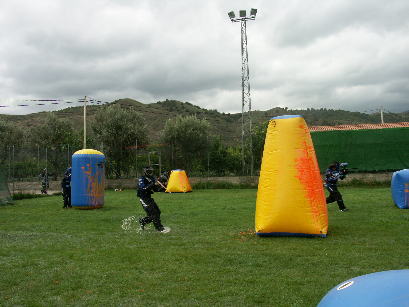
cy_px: 154
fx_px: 378
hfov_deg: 56.8
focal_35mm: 32
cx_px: 204
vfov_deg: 44.2
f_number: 5.6
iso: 64
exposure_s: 1/250
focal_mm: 8.35
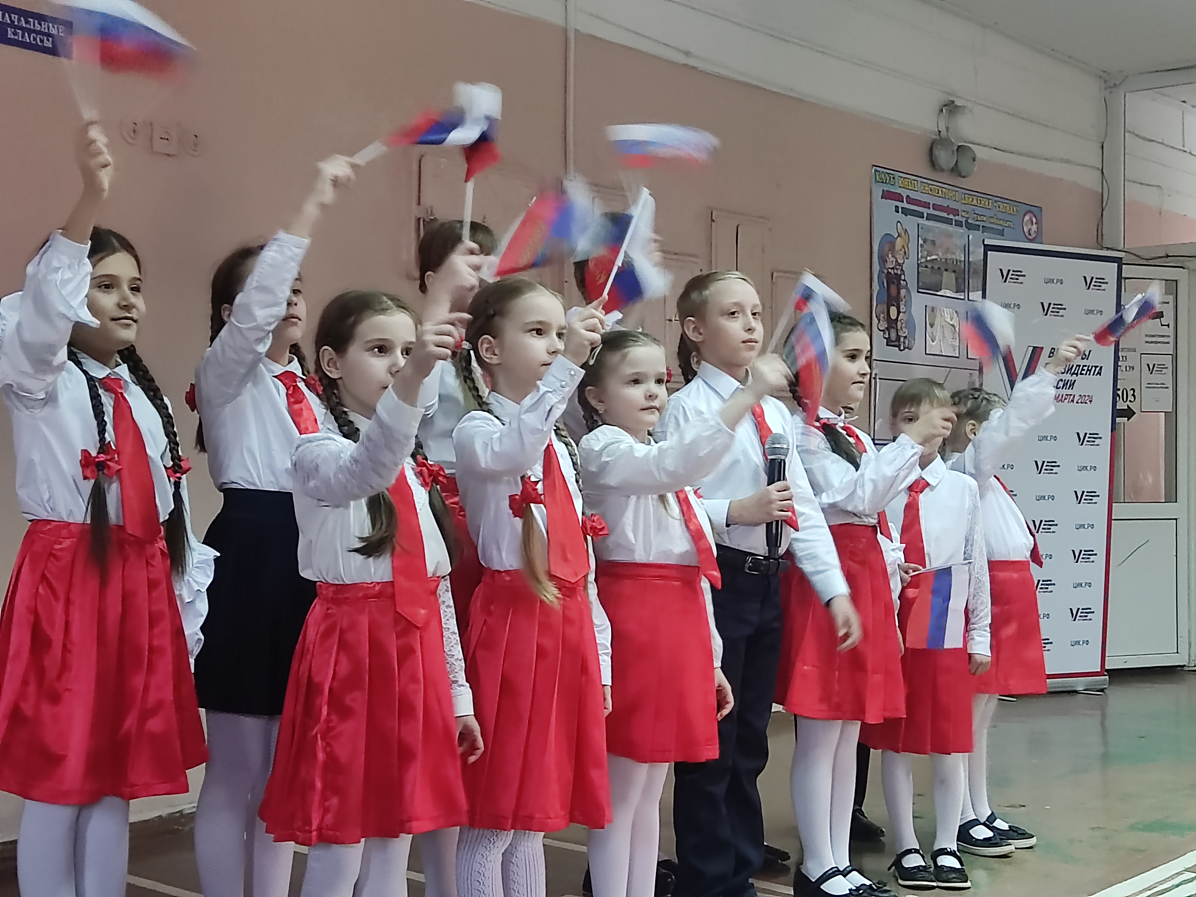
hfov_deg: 38.2
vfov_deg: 29.1
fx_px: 1728
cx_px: 598
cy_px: 448
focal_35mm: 50
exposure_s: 1/33
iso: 588
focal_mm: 4.71
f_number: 1.79
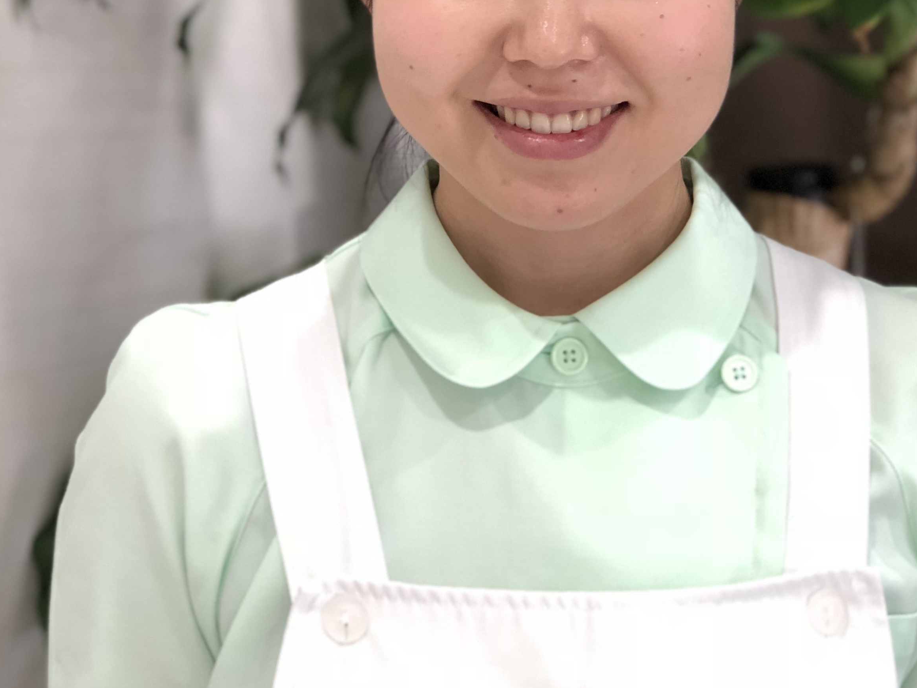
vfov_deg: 14.8
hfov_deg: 19.8
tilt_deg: -3.8
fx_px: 2623
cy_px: 102
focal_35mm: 99
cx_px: 498
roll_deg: -1.1
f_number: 2.8
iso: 125
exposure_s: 1/50
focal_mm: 6.6
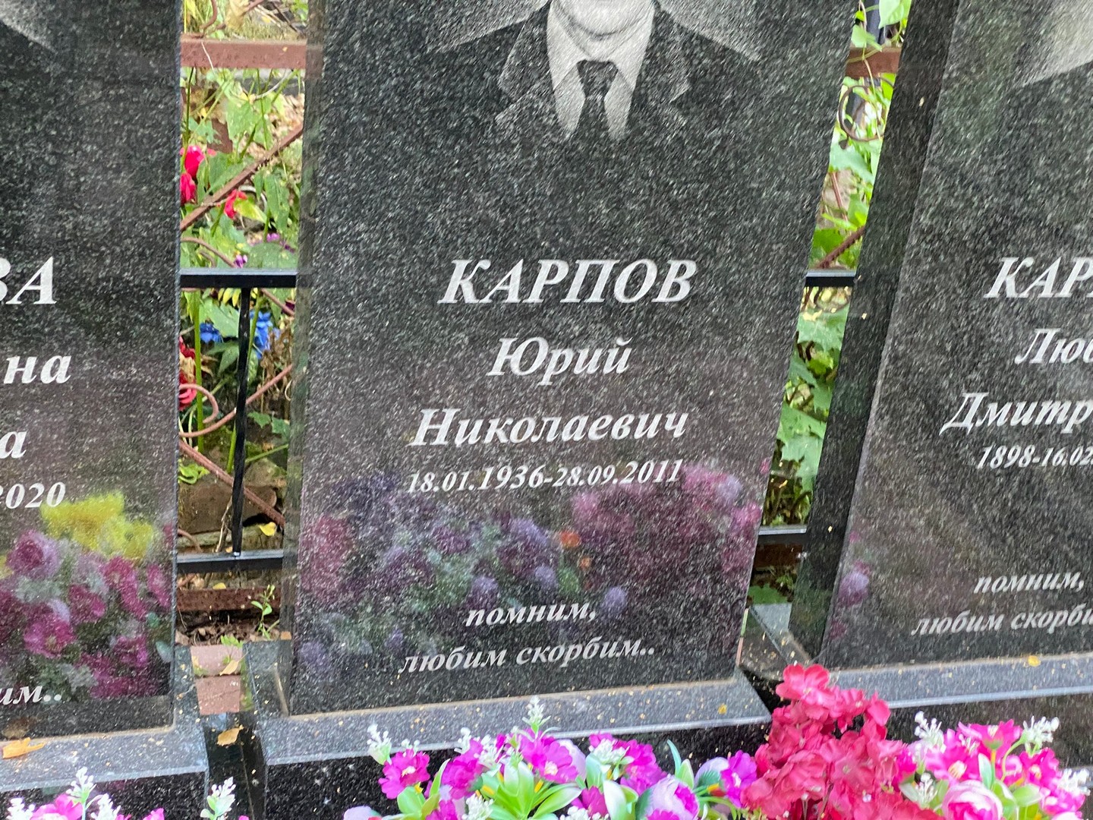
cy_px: 410
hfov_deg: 36.8
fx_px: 1642
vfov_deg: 28.0
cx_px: 546
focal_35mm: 52
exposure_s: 1/60
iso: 250
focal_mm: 6
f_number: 2
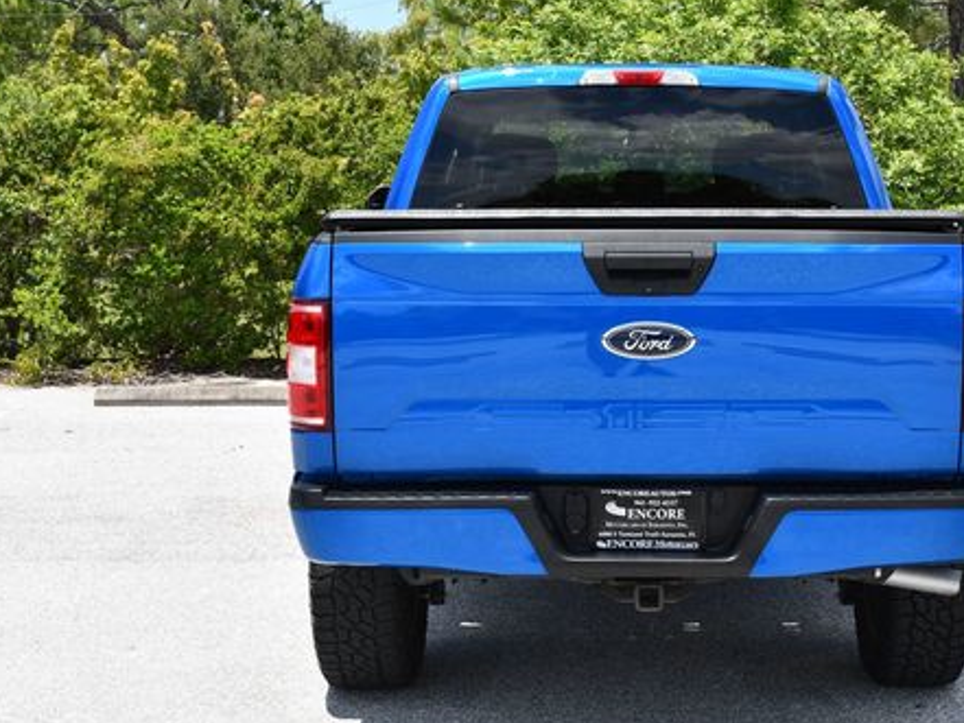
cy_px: 441
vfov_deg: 21.9
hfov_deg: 28.8
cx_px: 636
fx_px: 1866
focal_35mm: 67
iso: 140
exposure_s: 1/250
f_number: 8
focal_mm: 24
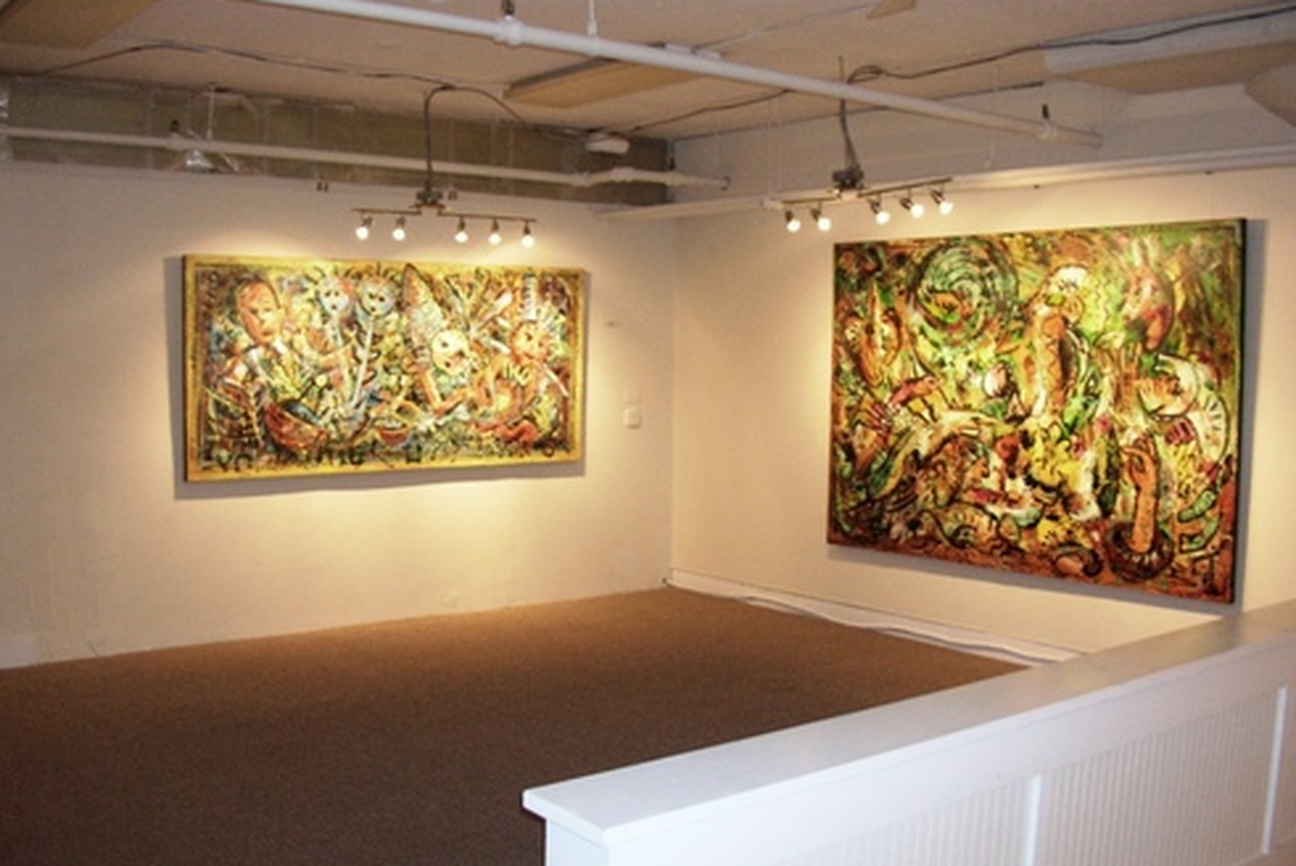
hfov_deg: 51.9
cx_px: 657
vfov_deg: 36.0
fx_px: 1333
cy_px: 438
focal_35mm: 37
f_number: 2.8
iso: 200
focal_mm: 5.8
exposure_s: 1/20.1
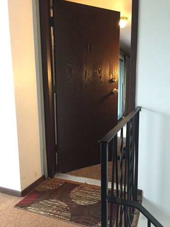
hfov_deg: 48.2
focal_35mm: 29
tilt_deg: -9.2
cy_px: 114
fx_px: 190
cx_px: 85
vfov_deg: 61.7
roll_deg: +0.9
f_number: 2.2
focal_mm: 4.15
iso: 160
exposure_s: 1/30
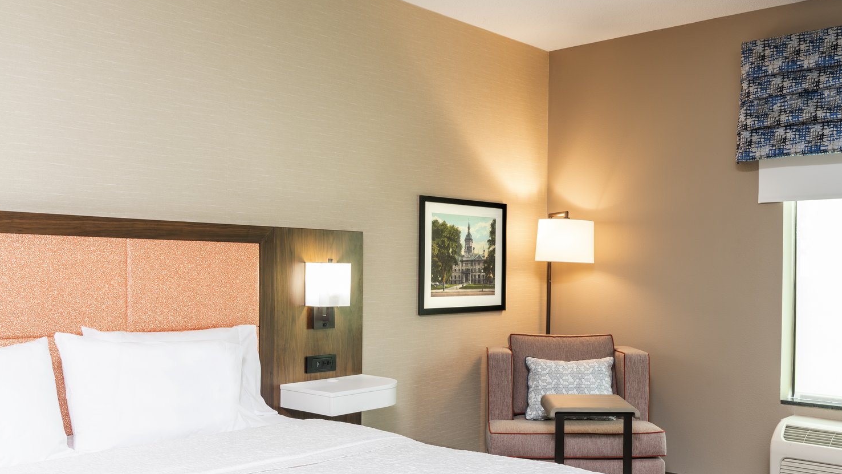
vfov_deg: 31.2
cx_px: 474
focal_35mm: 38
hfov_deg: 52.6
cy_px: 268
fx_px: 848
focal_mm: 30
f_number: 9
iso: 100
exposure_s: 1/1.67
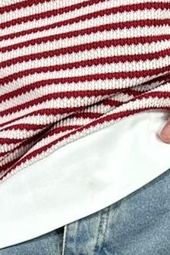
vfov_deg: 11.7
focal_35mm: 152
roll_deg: +0.2
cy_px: 554
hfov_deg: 9.0
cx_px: 26
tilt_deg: -5.1
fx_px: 1077
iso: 100
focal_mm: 6.86
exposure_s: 1/100
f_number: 1.78
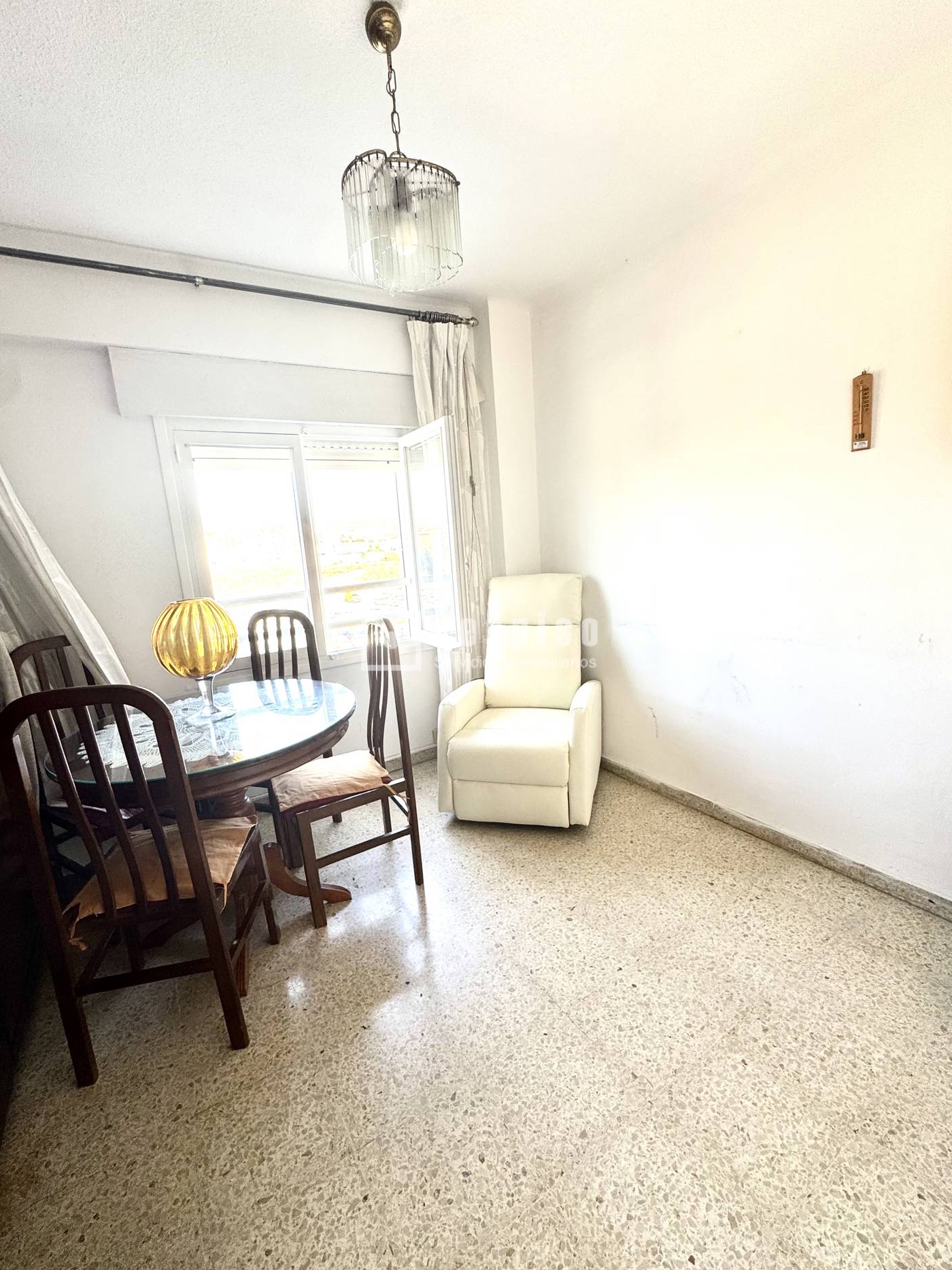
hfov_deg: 81.7
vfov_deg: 98.2
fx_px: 550
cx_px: 481
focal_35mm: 15
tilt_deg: -9.7
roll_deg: +3.8
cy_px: 642
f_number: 2.2
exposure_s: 1/99
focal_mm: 2.22
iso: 50
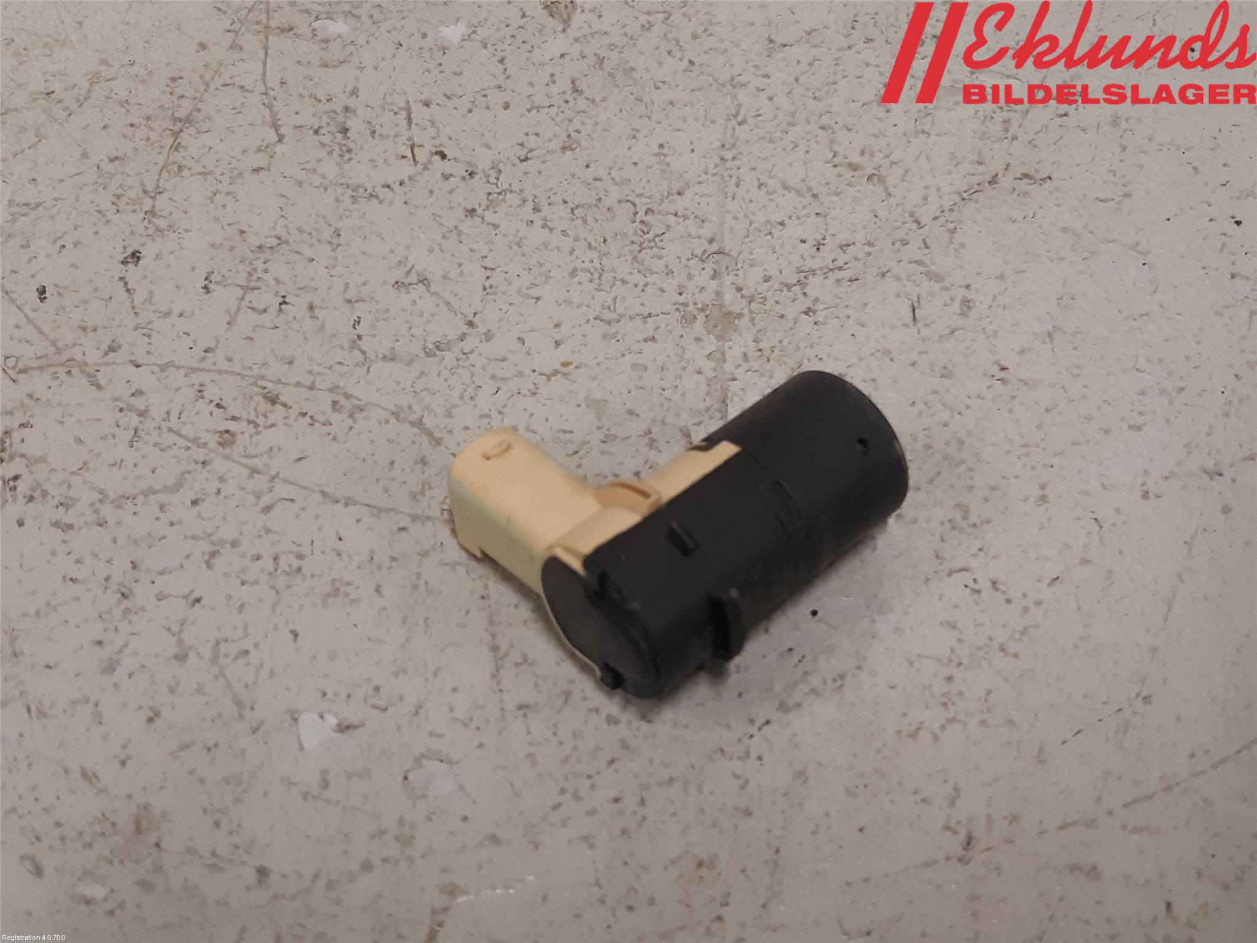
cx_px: 628
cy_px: 472
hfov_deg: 67.3
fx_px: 944
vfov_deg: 53.1
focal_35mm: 26
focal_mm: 3.93
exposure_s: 1/50
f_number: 1.7
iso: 160
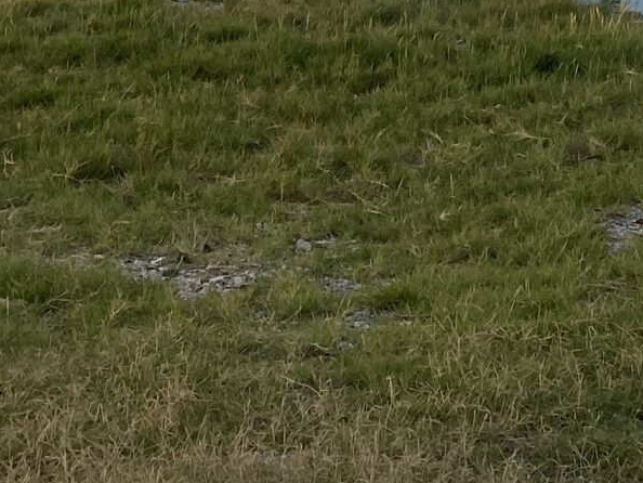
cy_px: -488
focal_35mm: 112
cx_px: 587
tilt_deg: +0.9
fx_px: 2081
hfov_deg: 17.3
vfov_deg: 11.8
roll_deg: -1.2
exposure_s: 1/1232
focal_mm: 4.25
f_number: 1.8
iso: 32
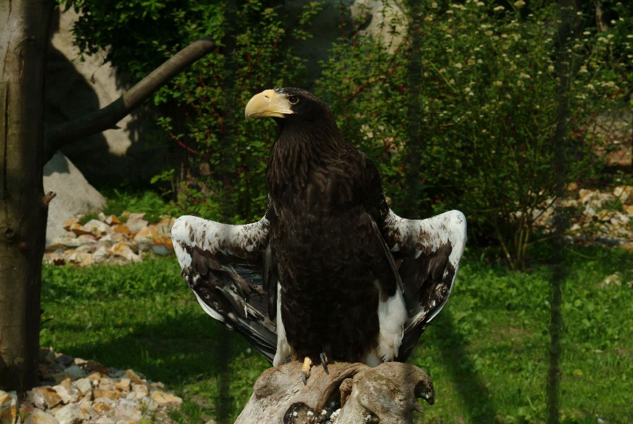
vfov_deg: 11.6
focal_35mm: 118
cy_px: 212
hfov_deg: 17.3
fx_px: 2086
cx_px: 316
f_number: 9.5
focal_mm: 79
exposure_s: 1/350
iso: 200
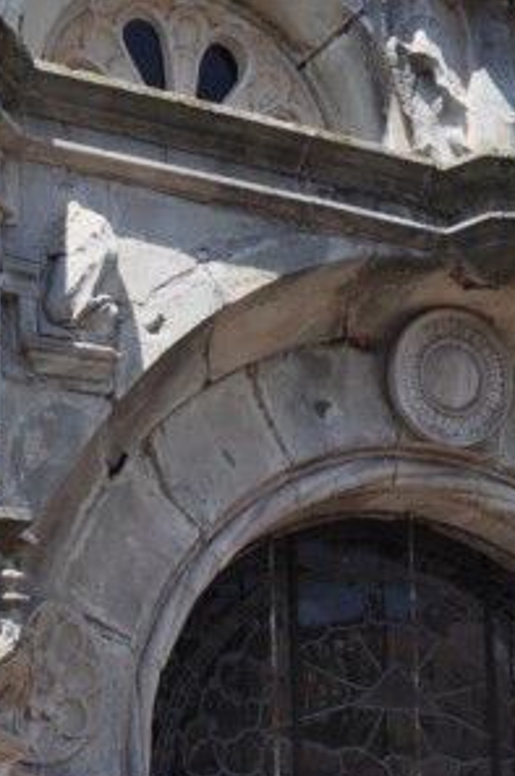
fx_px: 2002
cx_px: 434
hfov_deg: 14.5
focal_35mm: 93
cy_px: 750
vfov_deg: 21.3
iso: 640
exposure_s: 1/400
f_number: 10
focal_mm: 18
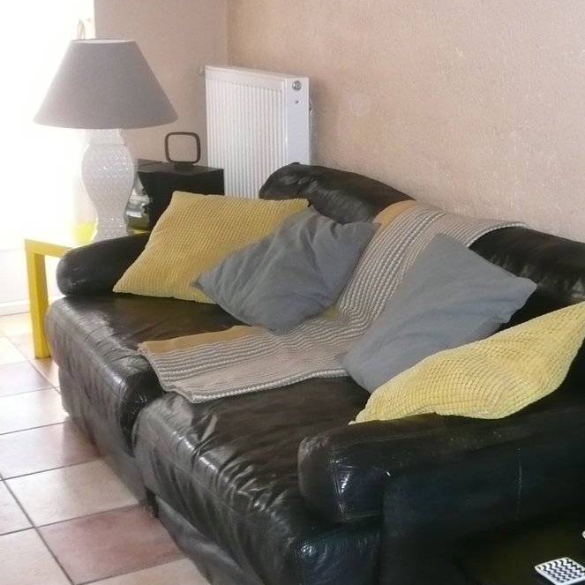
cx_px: 416
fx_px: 1109
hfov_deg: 29.2
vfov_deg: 29.5
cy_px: 342
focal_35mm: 58
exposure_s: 1/30
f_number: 2.8
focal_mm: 4.6
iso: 200
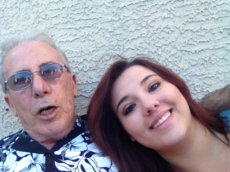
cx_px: 115
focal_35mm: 35
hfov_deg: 52.6
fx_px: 233
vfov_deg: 40.7
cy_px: 86
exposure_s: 1/194
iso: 125
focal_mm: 1.85
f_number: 2.4
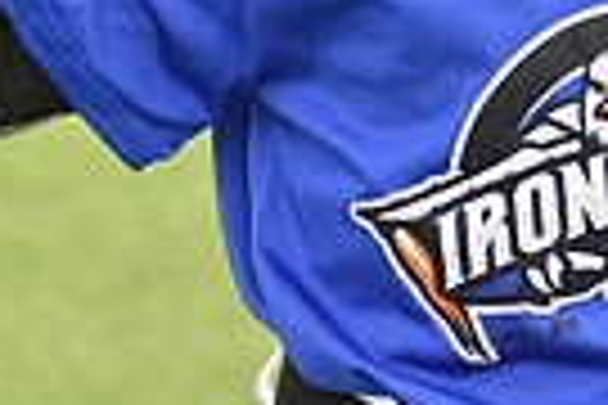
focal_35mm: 733
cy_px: -250
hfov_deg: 2.8
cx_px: 491
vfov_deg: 1.9
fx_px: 12379
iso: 250
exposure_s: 1/200
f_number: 8
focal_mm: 170
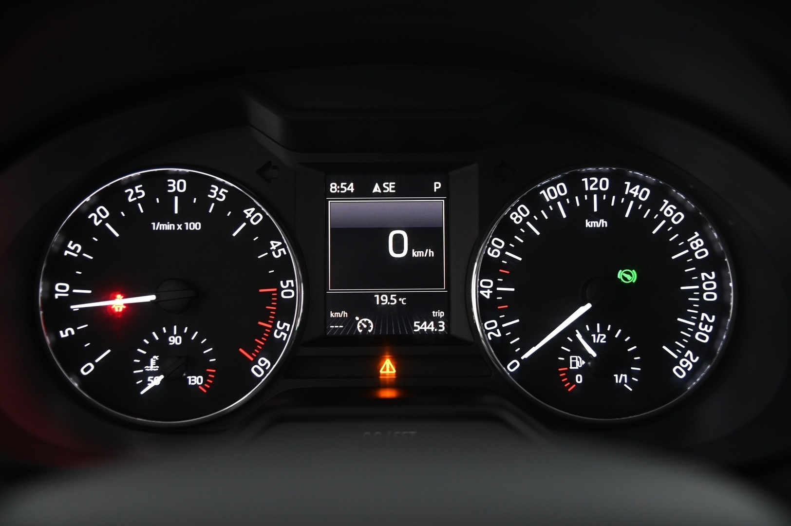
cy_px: 263
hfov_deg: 41.1
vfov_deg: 28.0
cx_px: 396
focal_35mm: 48
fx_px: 1054
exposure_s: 1/15
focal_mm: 48
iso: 2000
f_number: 4
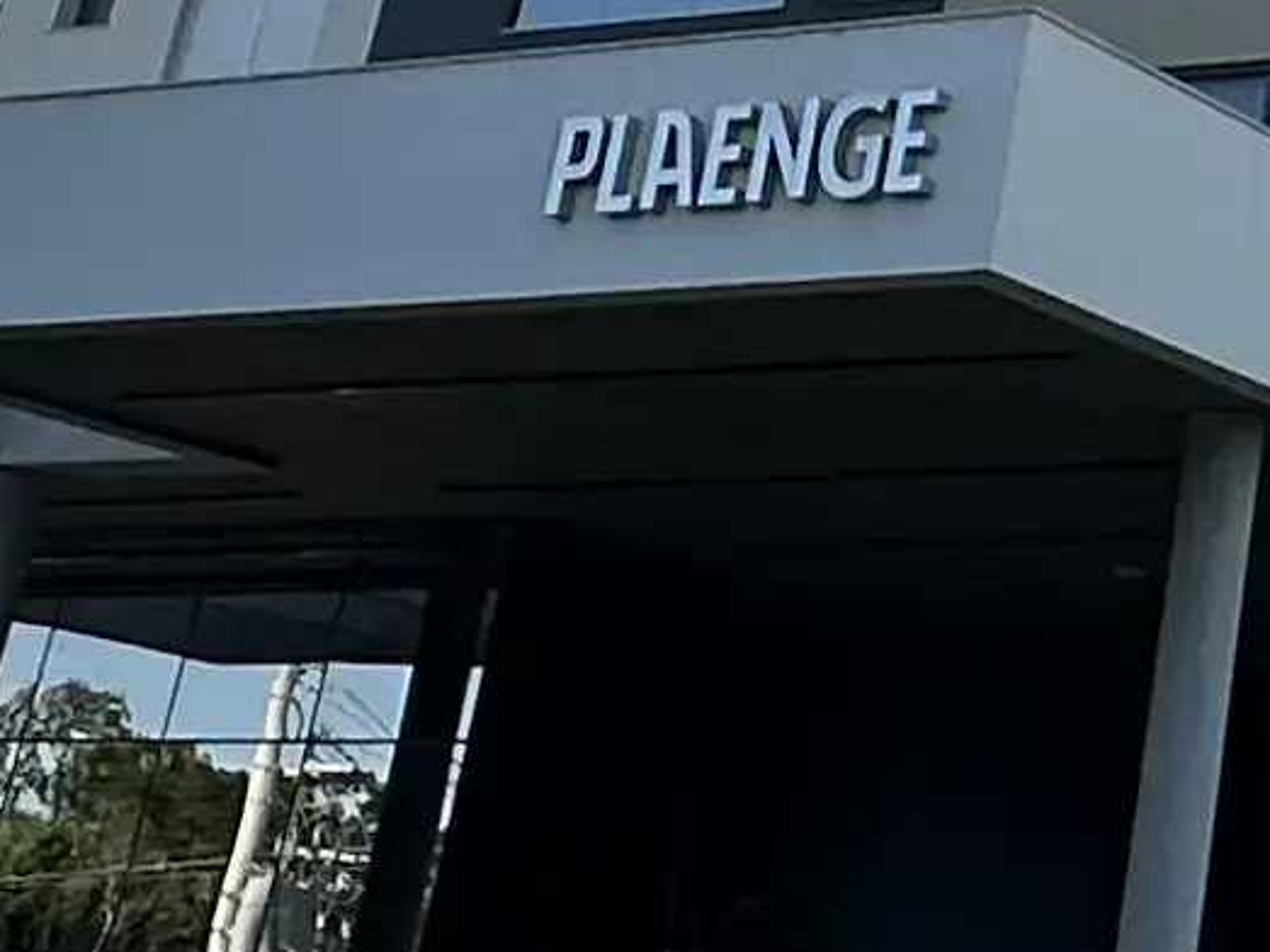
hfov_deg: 16.6
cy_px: -1090
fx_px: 3961
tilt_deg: +31.7
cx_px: 1897
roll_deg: -2.9
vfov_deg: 11.9
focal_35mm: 108
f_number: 2.2
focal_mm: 2.22
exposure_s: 1/1689
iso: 40
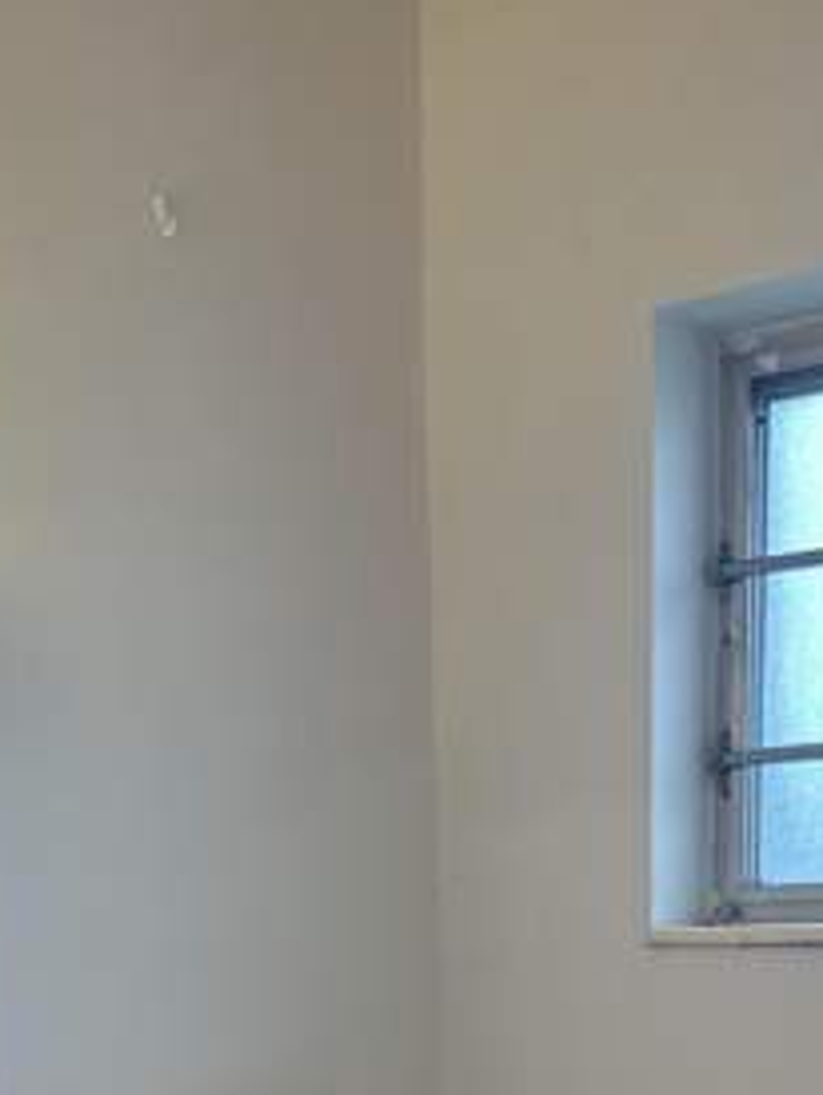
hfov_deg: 26.0
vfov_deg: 30.1
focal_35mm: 56
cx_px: 527
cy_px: 1259
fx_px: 1772
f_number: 1.78
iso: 80
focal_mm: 6.86
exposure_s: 1/167
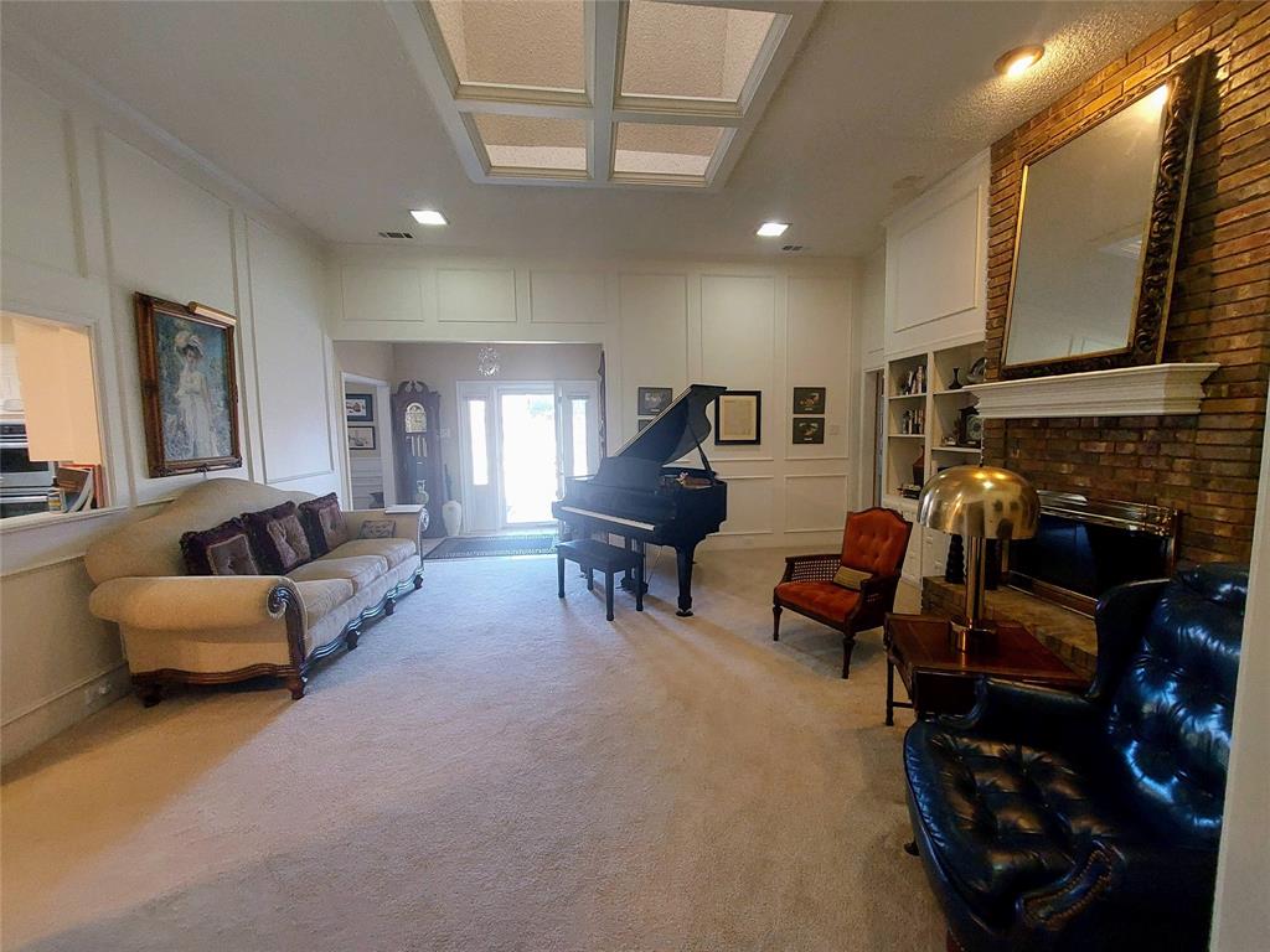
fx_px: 477
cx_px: 635
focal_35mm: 13
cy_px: 476
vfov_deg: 89.9
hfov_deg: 106.2
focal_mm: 1.74
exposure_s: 1/60
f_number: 2.2
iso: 320
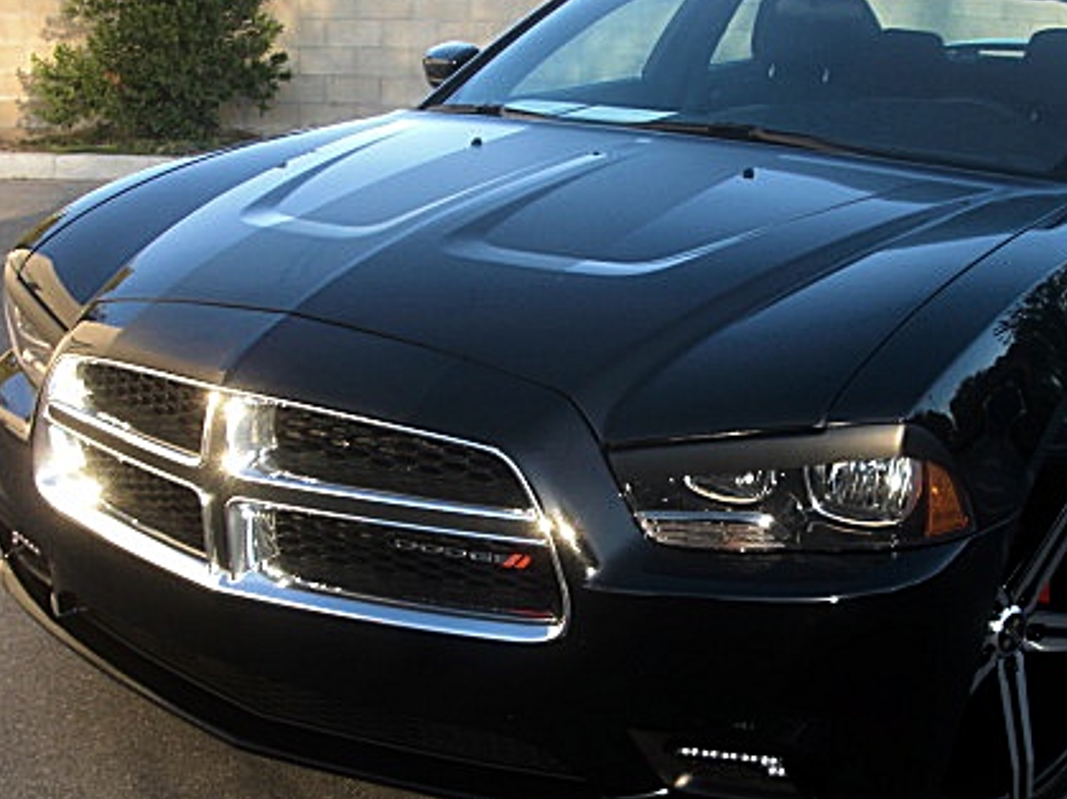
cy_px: 471
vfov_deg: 26.5
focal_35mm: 55
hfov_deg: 34.9
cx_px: 626
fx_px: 1695
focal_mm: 6.3
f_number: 2.8
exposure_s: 1/100
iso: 50
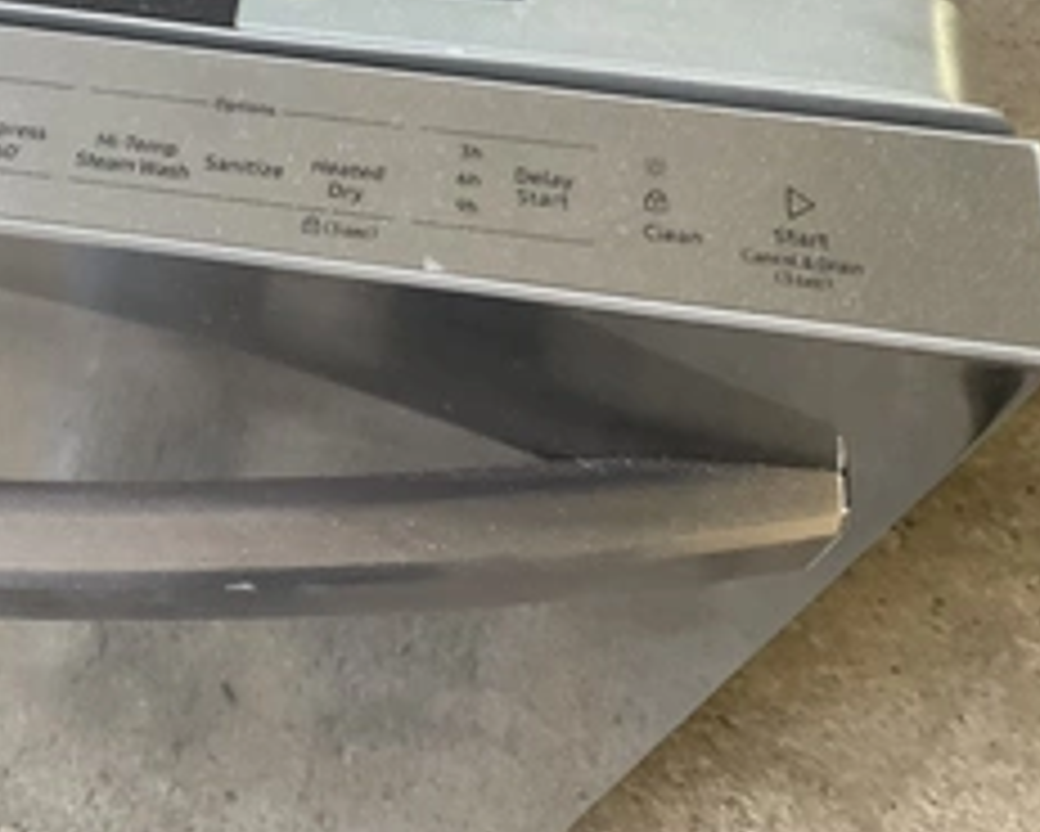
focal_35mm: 49
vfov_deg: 30.3
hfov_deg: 36.6
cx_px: 194
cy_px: 202
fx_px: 1509
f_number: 1.8
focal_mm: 3
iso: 160
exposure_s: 1/60
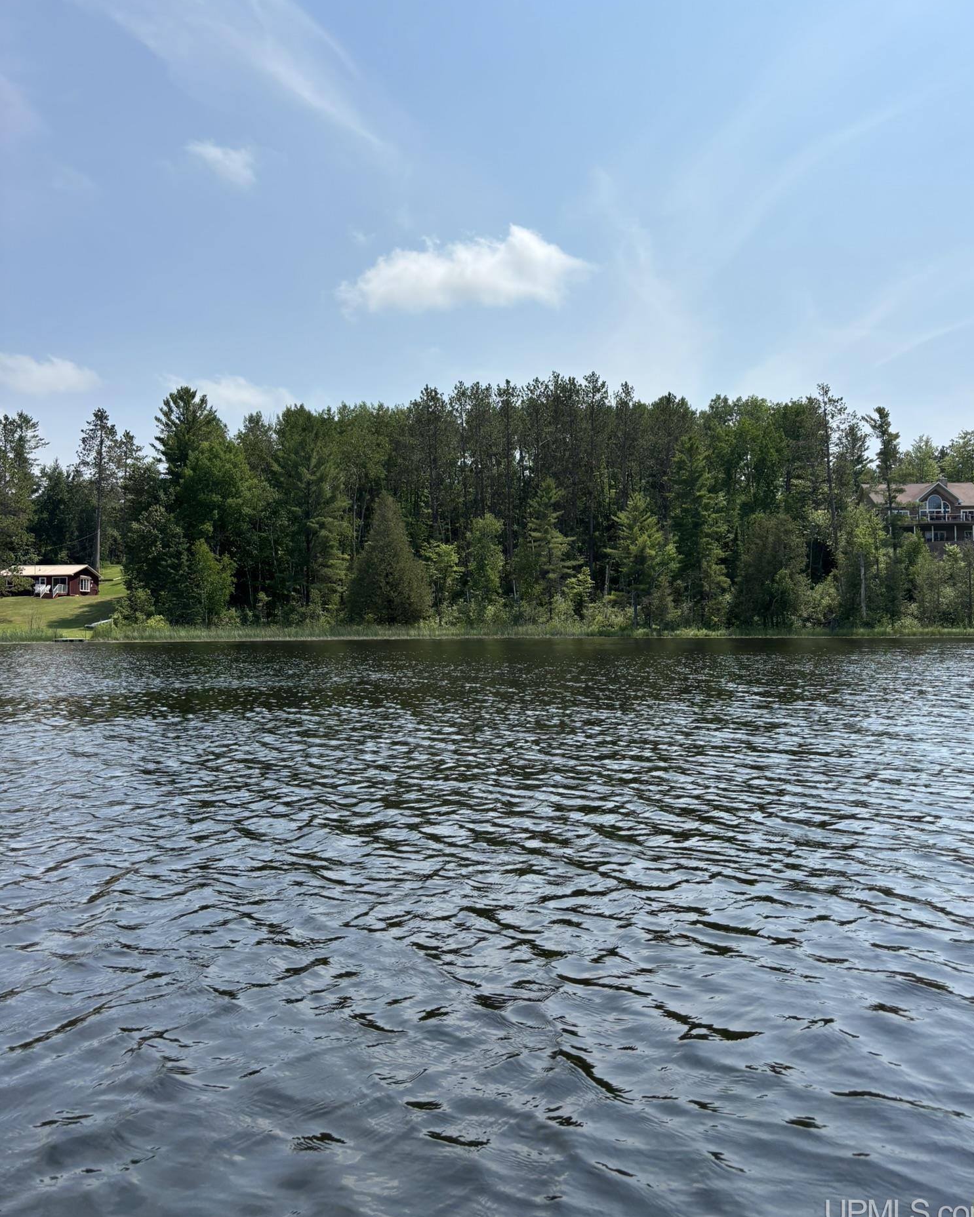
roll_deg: -0.5
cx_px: 503
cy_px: 573
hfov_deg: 51.5
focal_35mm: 28
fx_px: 1009
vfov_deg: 62.2
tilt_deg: +3.0
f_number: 1.6
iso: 50
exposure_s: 1/5076
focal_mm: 5.96
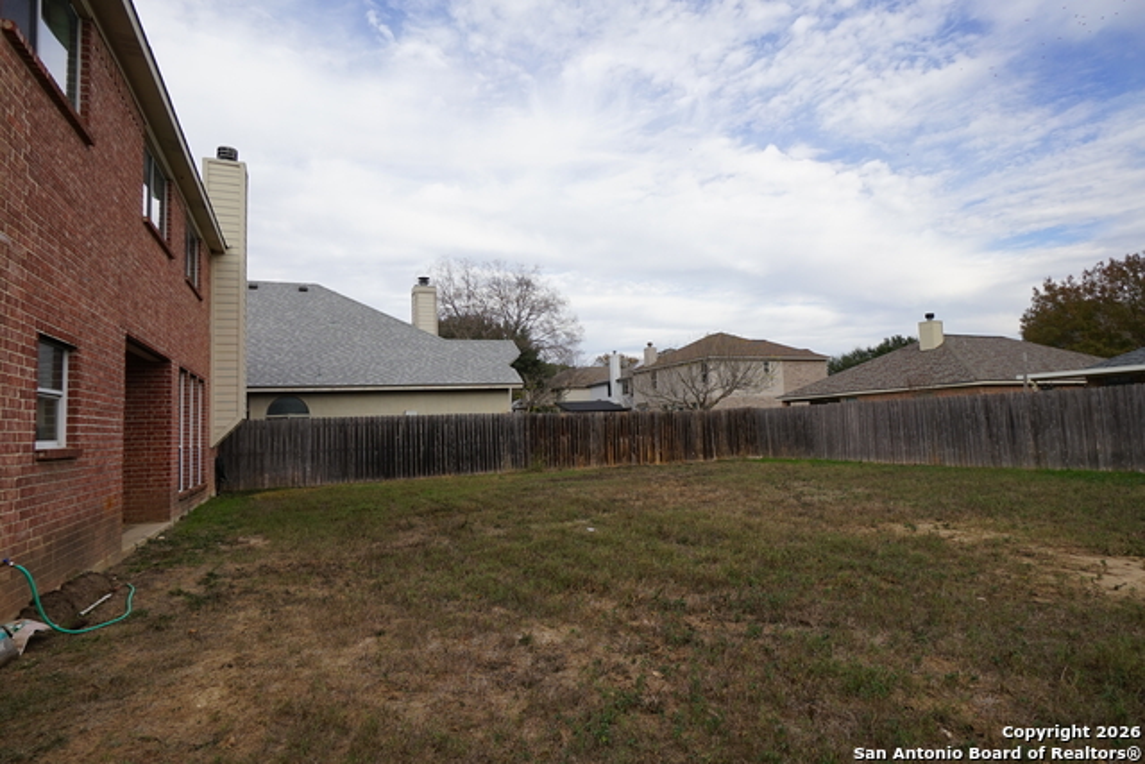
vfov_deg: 67.4
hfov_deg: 90.0
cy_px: 382
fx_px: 573
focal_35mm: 18
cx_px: 572
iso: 100
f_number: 9
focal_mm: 12
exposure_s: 1/100
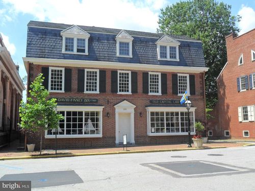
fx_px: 273
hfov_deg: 50.1
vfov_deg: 38.7
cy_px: 96
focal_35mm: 37
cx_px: 128
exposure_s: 1/500
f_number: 4
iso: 100
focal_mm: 6.6
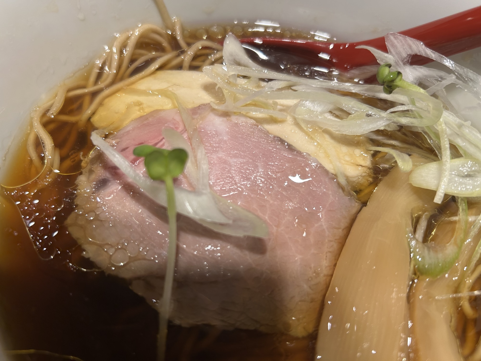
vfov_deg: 53.1
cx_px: 240
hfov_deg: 67.3
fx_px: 361
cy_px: 180
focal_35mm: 26
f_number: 1.5
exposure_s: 1/164
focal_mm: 5.7
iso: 40
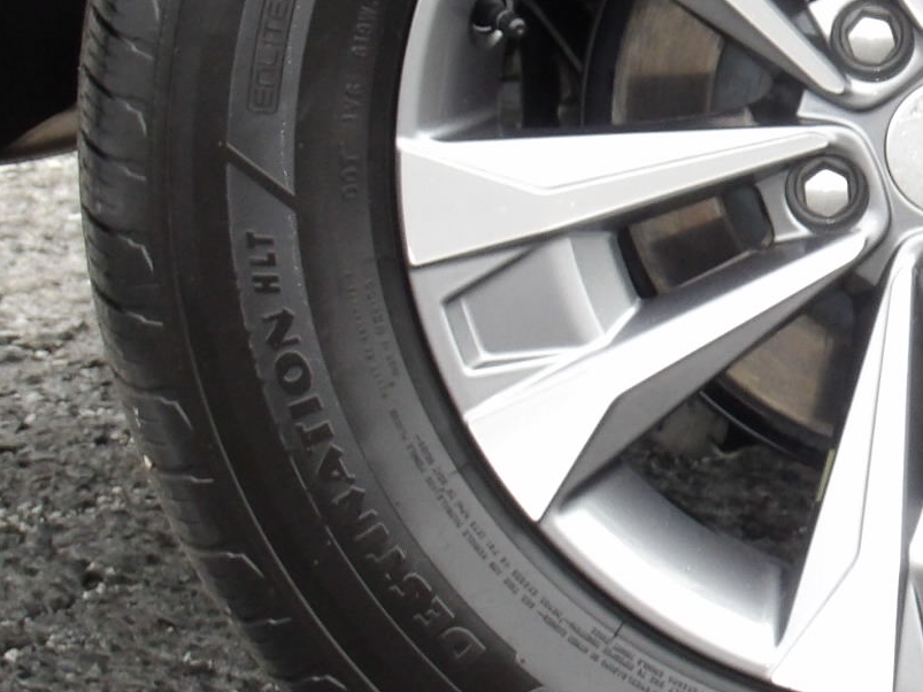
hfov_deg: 3.1
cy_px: 116
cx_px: 1037
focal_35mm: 639
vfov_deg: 2.3
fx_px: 17036
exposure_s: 1/60
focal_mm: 35.6
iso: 200
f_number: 4.5
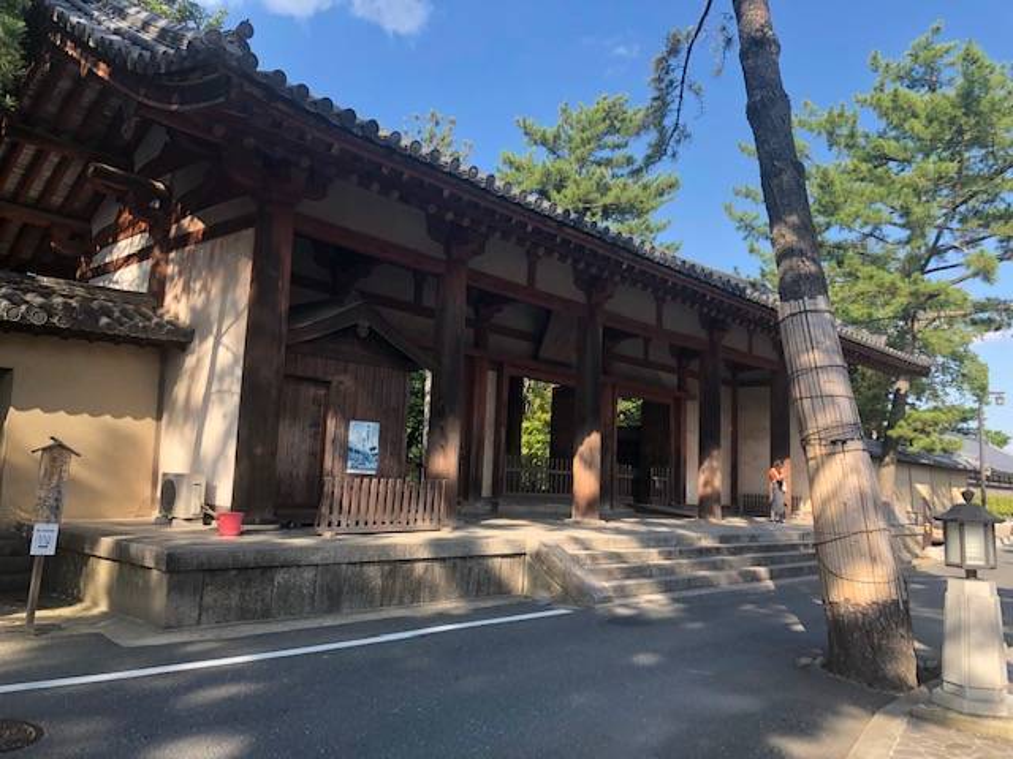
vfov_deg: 49.7
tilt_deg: +8.3
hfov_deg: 63.4
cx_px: 506
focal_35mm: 28
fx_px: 819
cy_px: 380
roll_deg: -0.6
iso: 20
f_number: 1.8
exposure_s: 1/521
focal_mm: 3.99
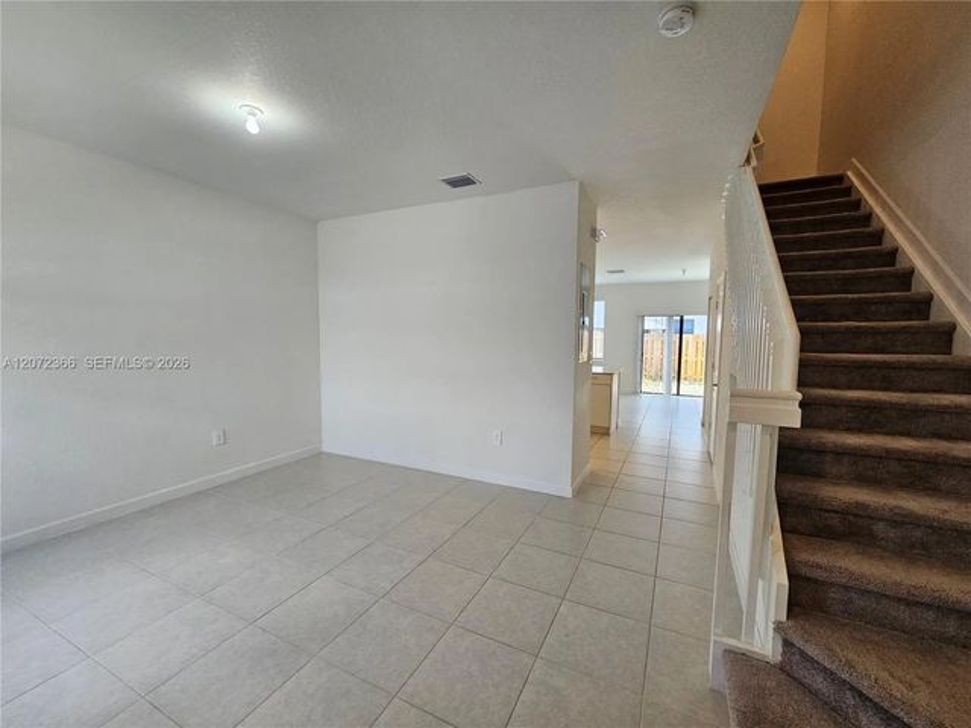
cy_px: 364
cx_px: 486
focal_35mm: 13
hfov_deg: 106.2
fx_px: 365
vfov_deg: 89.9
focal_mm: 2.2
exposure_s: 1/60
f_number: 2.2
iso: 80
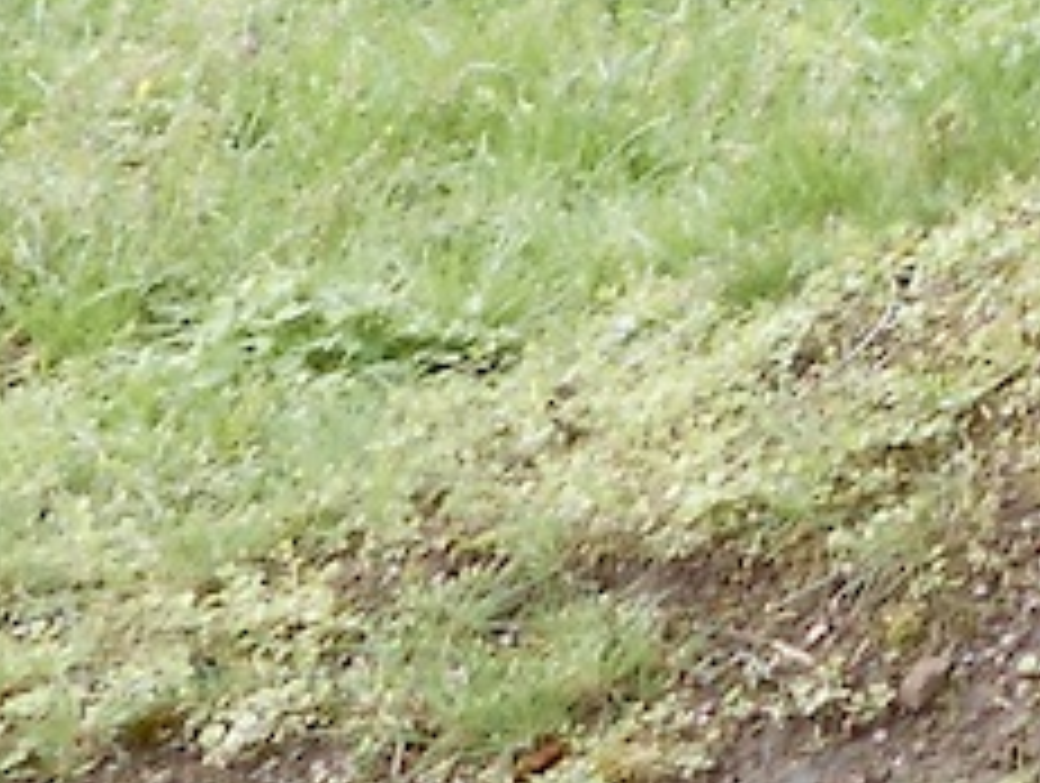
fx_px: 5657
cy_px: -1354
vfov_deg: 7.2
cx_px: 2490
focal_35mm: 188
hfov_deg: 9.4
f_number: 3.9
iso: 80
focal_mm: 6
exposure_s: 1/50
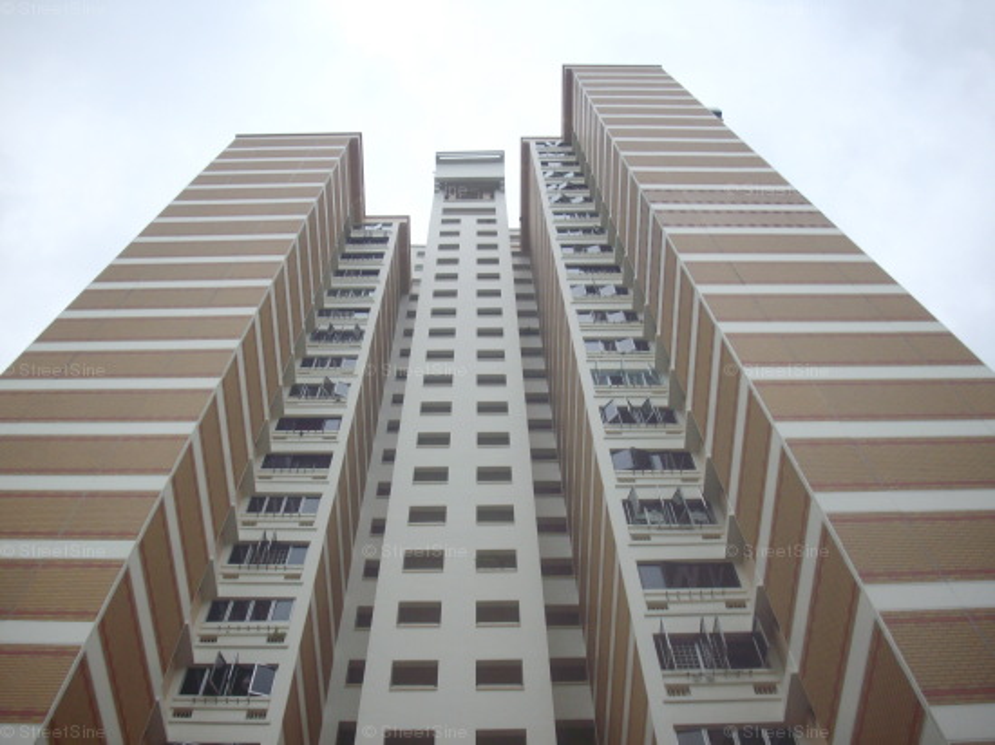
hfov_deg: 50.2
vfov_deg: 38.6
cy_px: 372
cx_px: 498
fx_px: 1063
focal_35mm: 37
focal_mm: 6.2
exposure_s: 1/80
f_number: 5.6
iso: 80
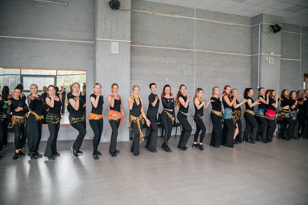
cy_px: 102
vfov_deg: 46.3
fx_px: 239
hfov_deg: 65.5
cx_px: 154
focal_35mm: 28
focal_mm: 28
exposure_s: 1/125
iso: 450
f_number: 2.8
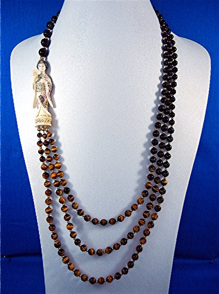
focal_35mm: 30
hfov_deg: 46.7
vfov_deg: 60.0
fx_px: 254
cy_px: 147
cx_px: 110
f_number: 3.5
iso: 160
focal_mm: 5.4
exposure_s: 1/63.6
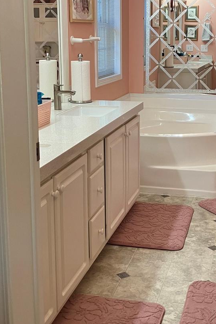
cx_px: 138
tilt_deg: -7.9
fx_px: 495
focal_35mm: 55
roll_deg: -0.3
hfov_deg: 24.5
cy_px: 124
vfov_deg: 36.1
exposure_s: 1/60
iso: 50
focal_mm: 3.99
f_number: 1.8
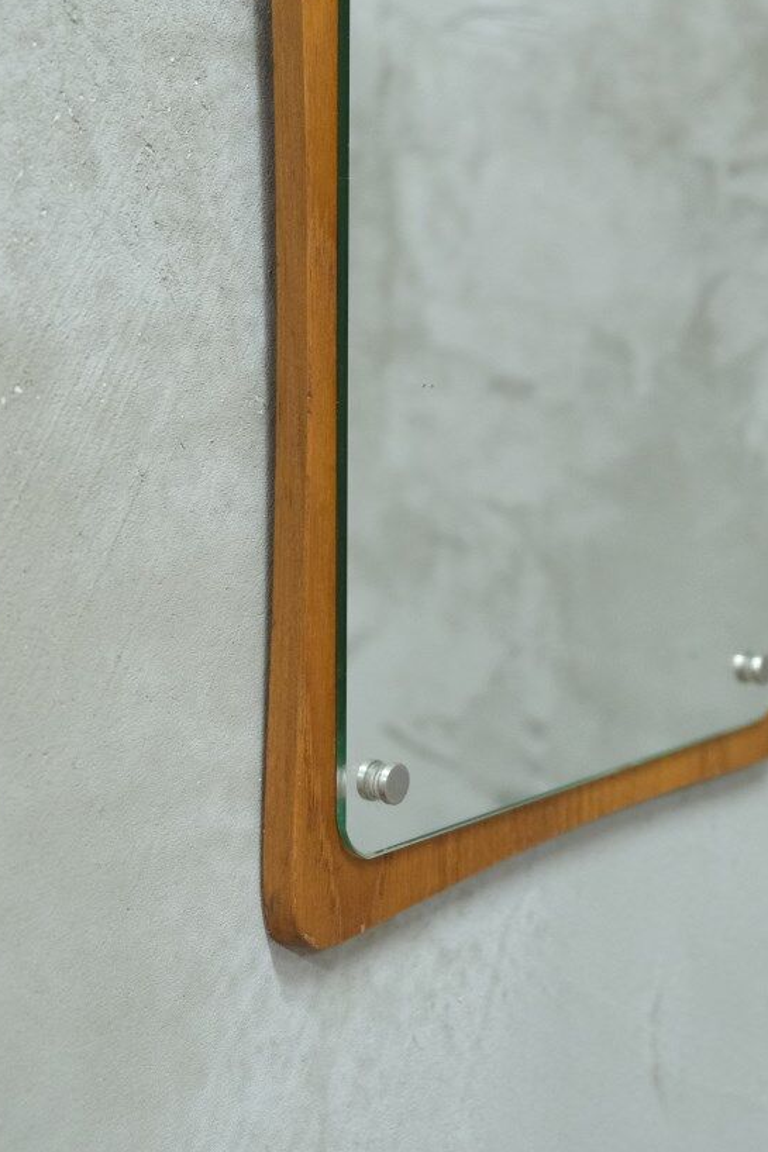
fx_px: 2241
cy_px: 337
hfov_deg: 19.4
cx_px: 399
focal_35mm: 70
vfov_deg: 28.6
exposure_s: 1/45
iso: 2000
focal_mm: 30.2
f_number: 3.6
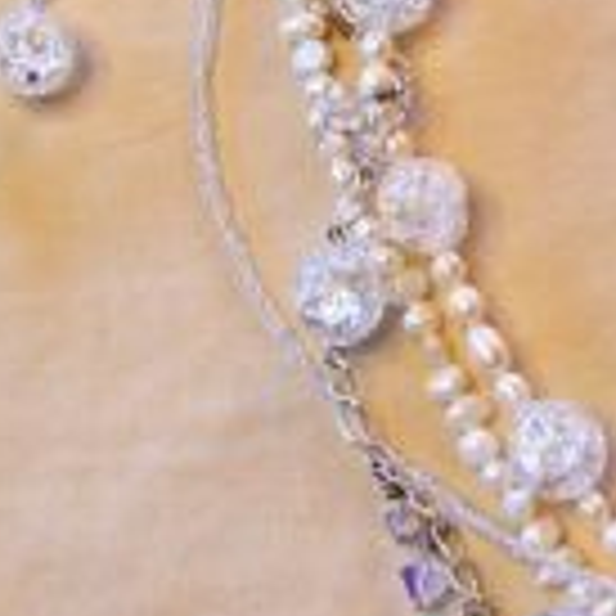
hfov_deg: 18.3
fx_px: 1872
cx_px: 585
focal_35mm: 93
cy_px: 139
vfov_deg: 18.5
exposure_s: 1/20
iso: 64
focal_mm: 5.85
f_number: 2.8
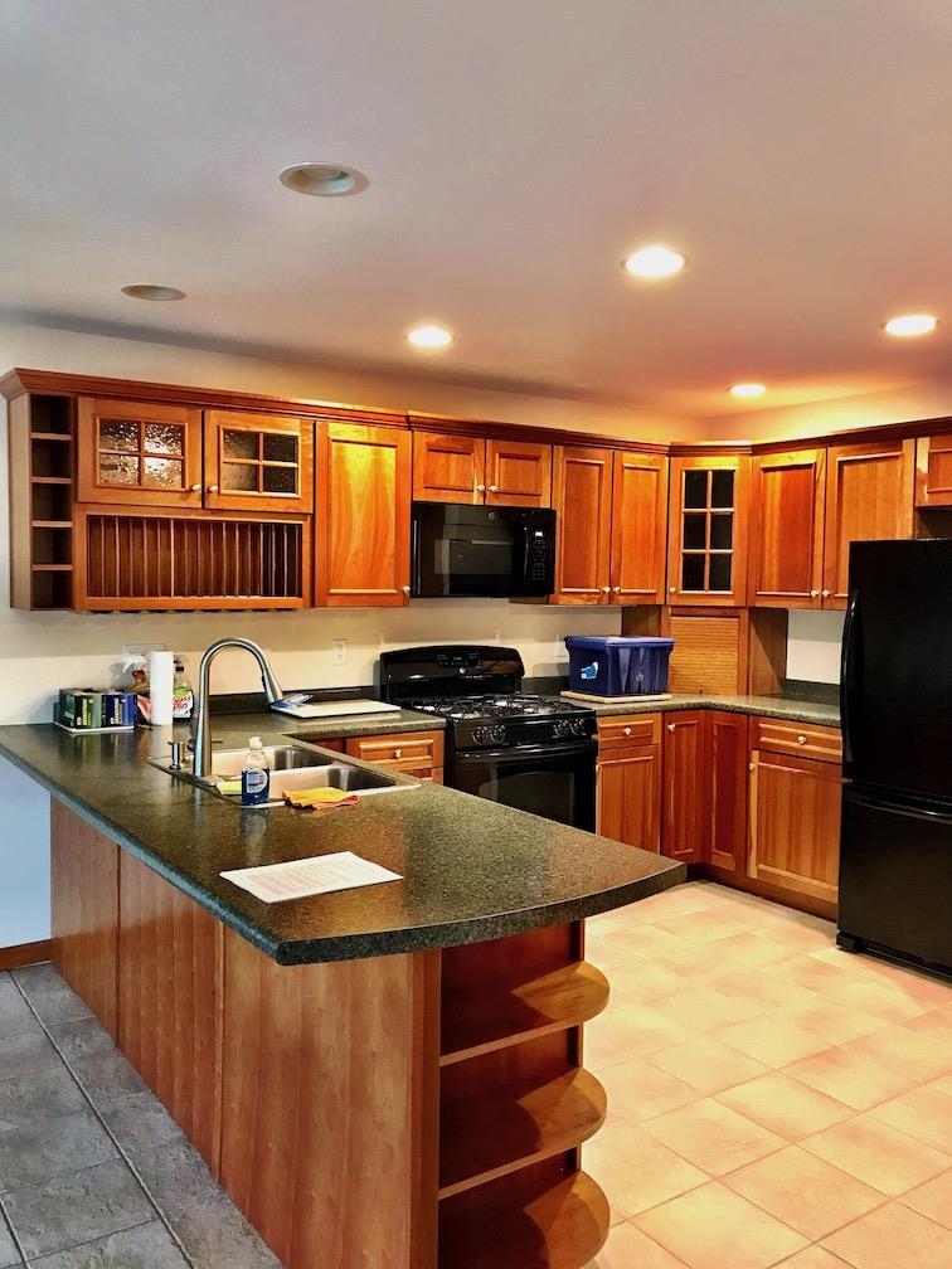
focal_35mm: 28
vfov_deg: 63.4
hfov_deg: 49.7
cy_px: 634
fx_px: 1027
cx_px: 476
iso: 100
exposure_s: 1/13
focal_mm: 3.99
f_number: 1.8
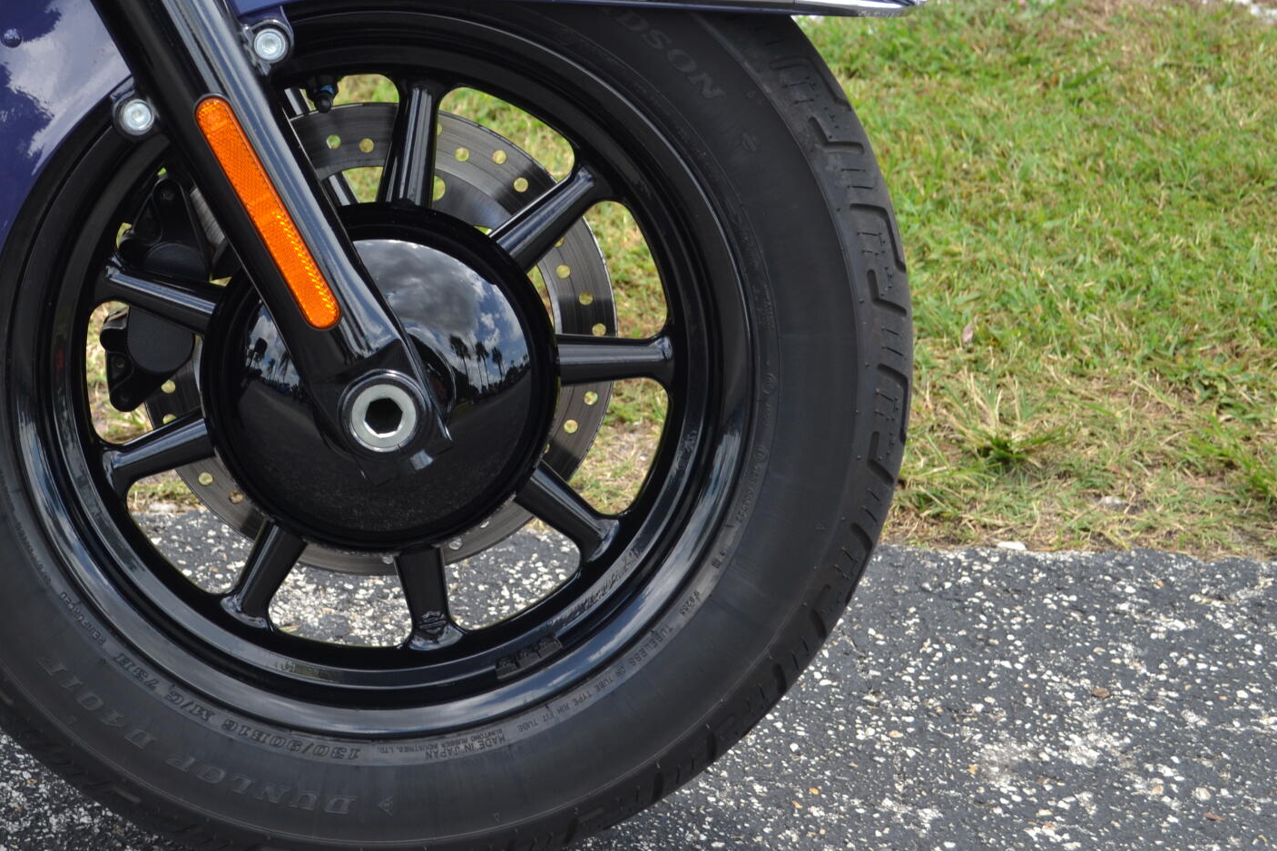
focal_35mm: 81
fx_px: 2873
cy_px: 297
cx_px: 386
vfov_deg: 16.8
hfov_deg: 24.9
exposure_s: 1/125
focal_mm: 38
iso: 110
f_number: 5
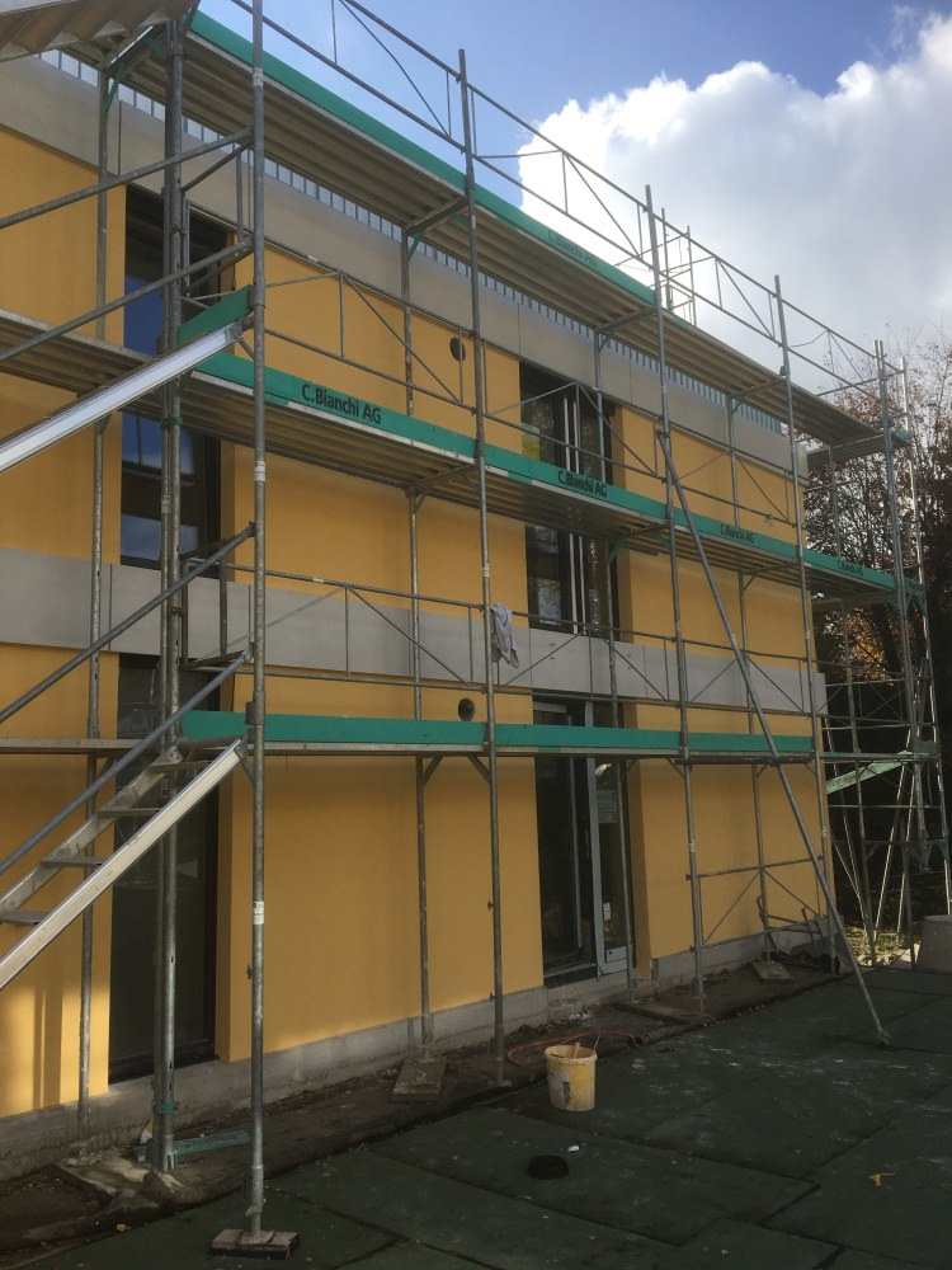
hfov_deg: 48.2
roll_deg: +0.8
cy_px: 635
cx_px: 476
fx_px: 1063
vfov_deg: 61.7
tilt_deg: +12.7
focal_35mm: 29
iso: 25
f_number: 2.2
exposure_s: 1/950
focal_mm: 4.15
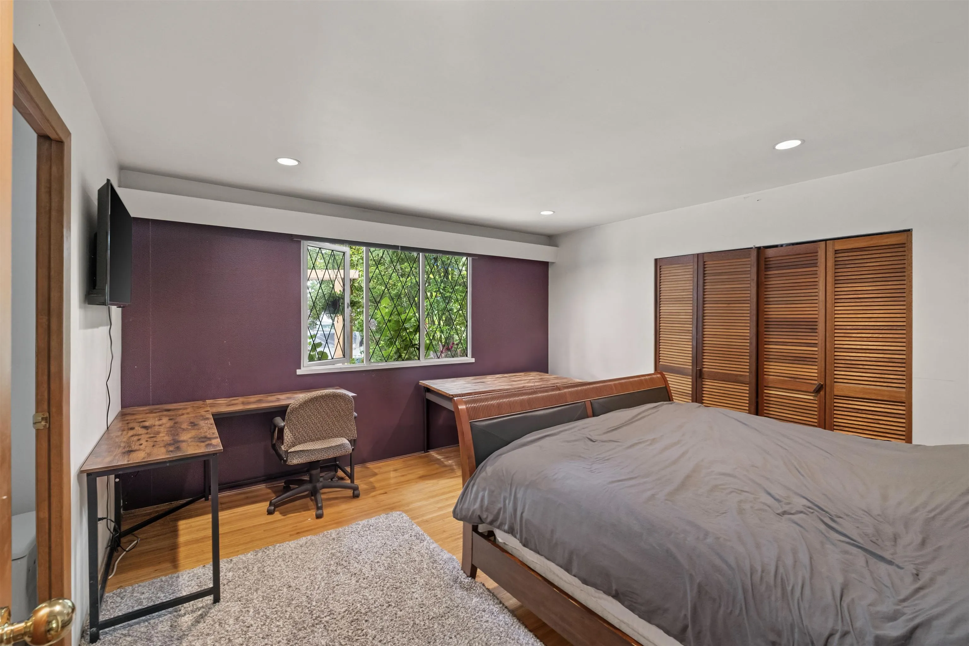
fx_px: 404
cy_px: 323
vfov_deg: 77.3
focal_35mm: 15
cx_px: 484
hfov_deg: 100.4
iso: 640
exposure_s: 1
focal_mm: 10
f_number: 7.1
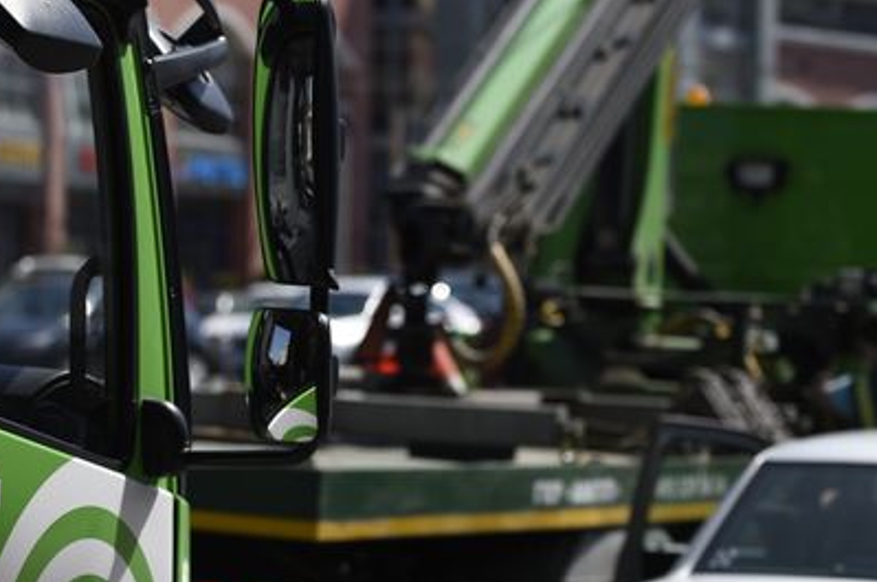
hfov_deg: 13.6
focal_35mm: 151
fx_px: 3674
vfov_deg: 9.1
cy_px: 296
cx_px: 279
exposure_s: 1/1600
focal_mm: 86
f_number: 4
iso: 100
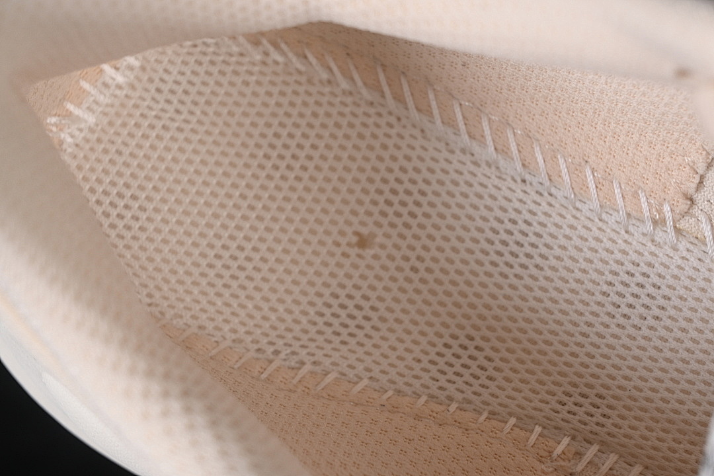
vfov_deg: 18.2
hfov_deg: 27.0
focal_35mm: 75
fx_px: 1487
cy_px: 238
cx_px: 357
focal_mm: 50
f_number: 7.1
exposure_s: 1/80
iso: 160
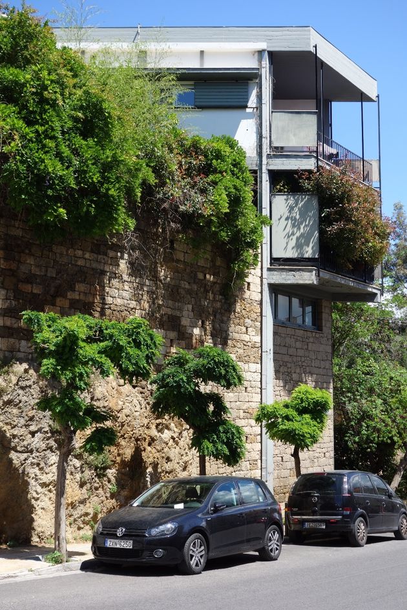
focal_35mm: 49
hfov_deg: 27.5
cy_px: 305
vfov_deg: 40.3
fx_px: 831
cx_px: 204
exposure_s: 1/320
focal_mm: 18.02
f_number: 5.6
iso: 125
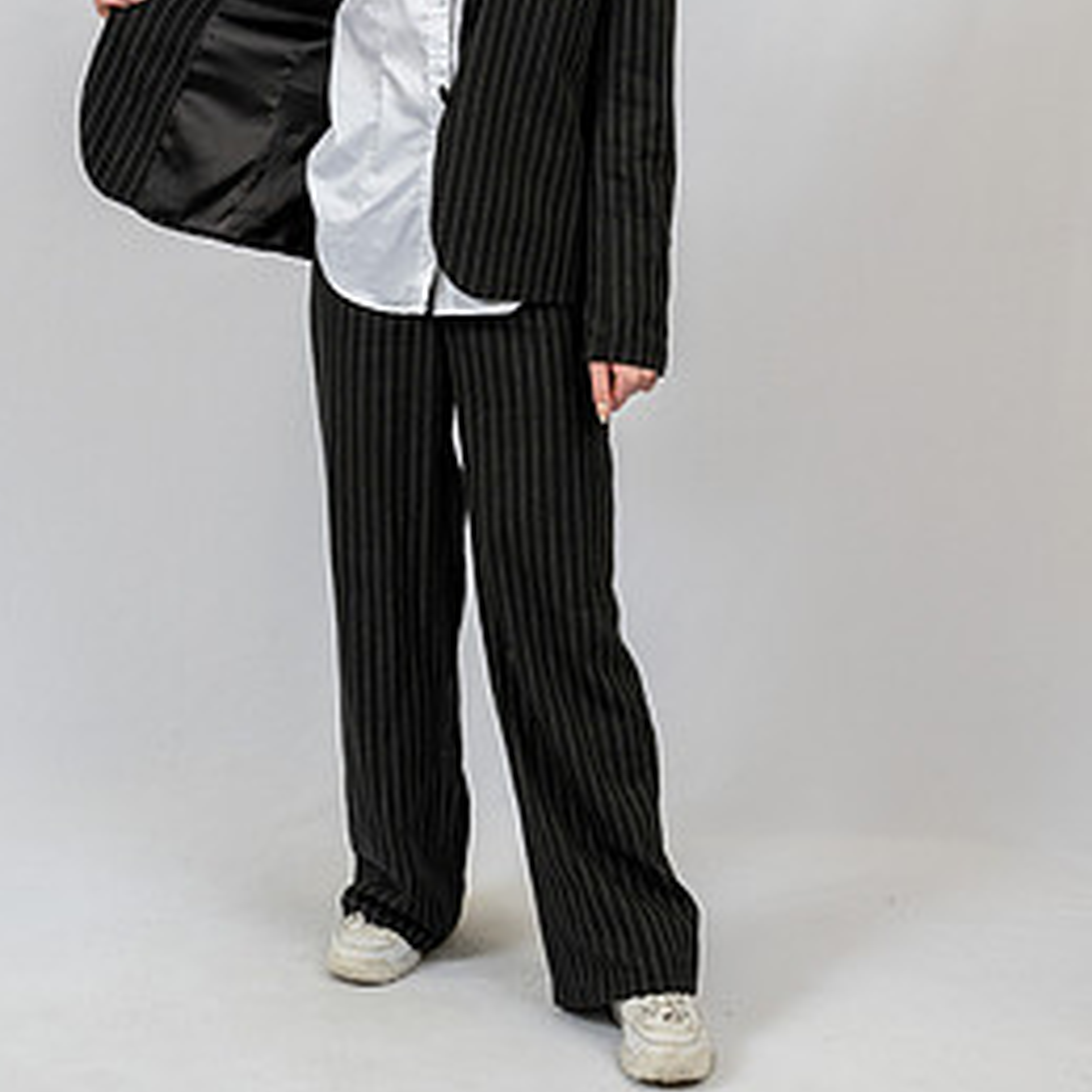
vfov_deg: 23.7
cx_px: 479
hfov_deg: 24.0
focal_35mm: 72
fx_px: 2570
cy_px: 256
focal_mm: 49
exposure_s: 1/80
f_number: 9
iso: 800
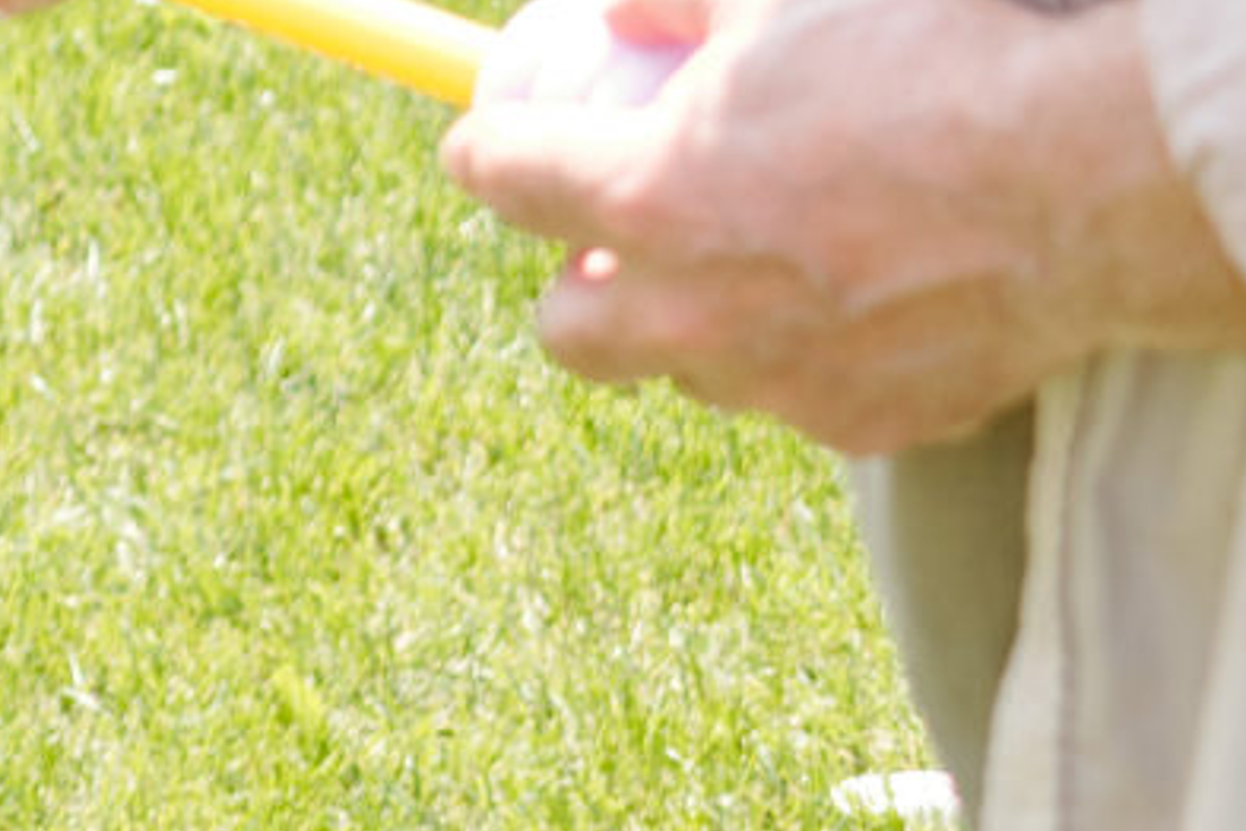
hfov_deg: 7.6
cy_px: -801
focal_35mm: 228
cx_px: -2806
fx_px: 7891
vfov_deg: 5.9
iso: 200
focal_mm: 35
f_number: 3.5
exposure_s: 1/500
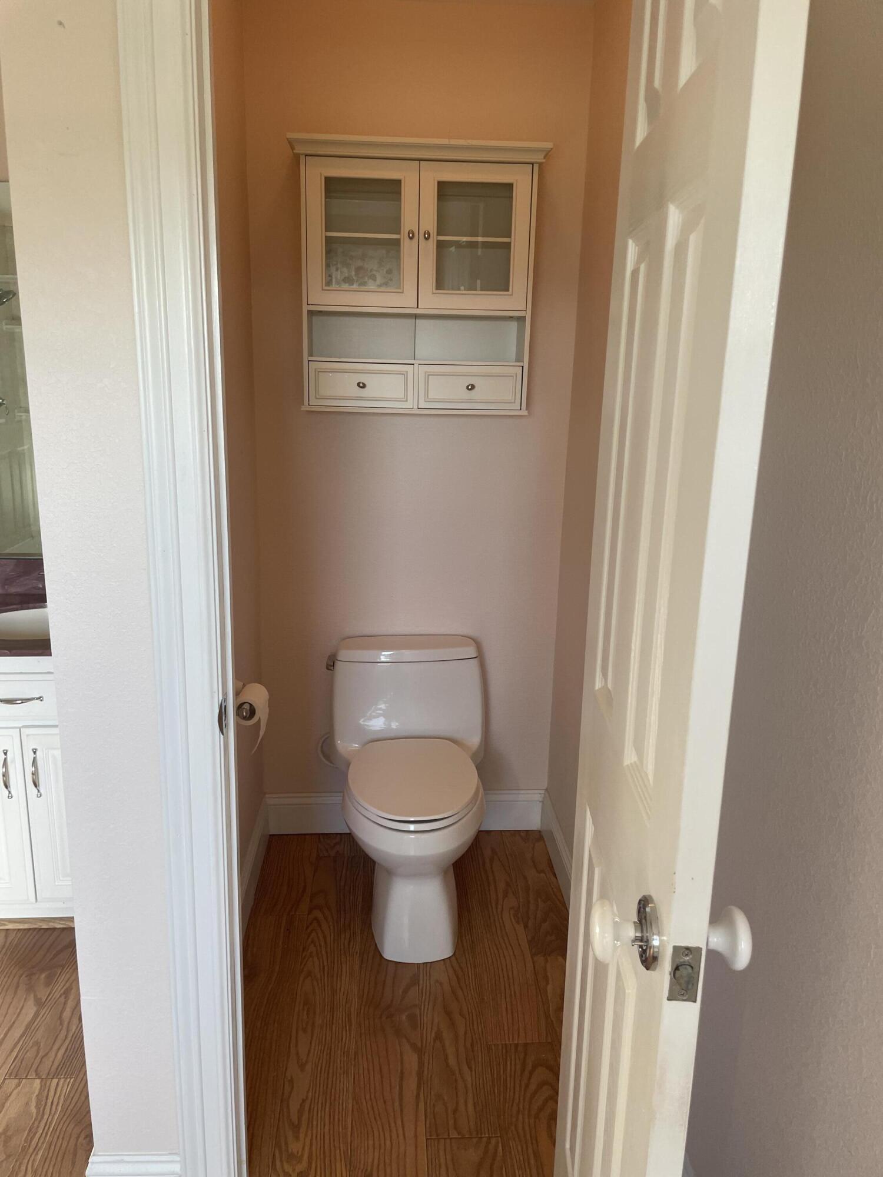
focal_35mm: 26
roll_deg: -0.5
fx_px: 884
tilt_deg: -12.6
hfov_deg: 53.1
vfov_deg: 67.3
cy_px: 588
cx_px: 442
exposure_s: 1/120
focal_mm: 4.2
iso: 64
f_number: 1.6
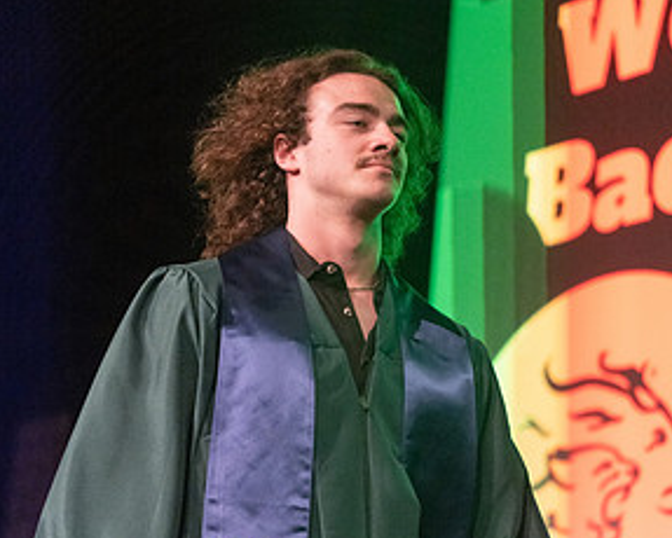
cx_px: 330
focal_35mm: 103
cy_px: 332
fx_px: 2050
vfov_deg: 15.0
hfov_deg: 18.6
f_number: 2.8
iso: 16000
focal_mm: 70
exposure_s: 1/1000
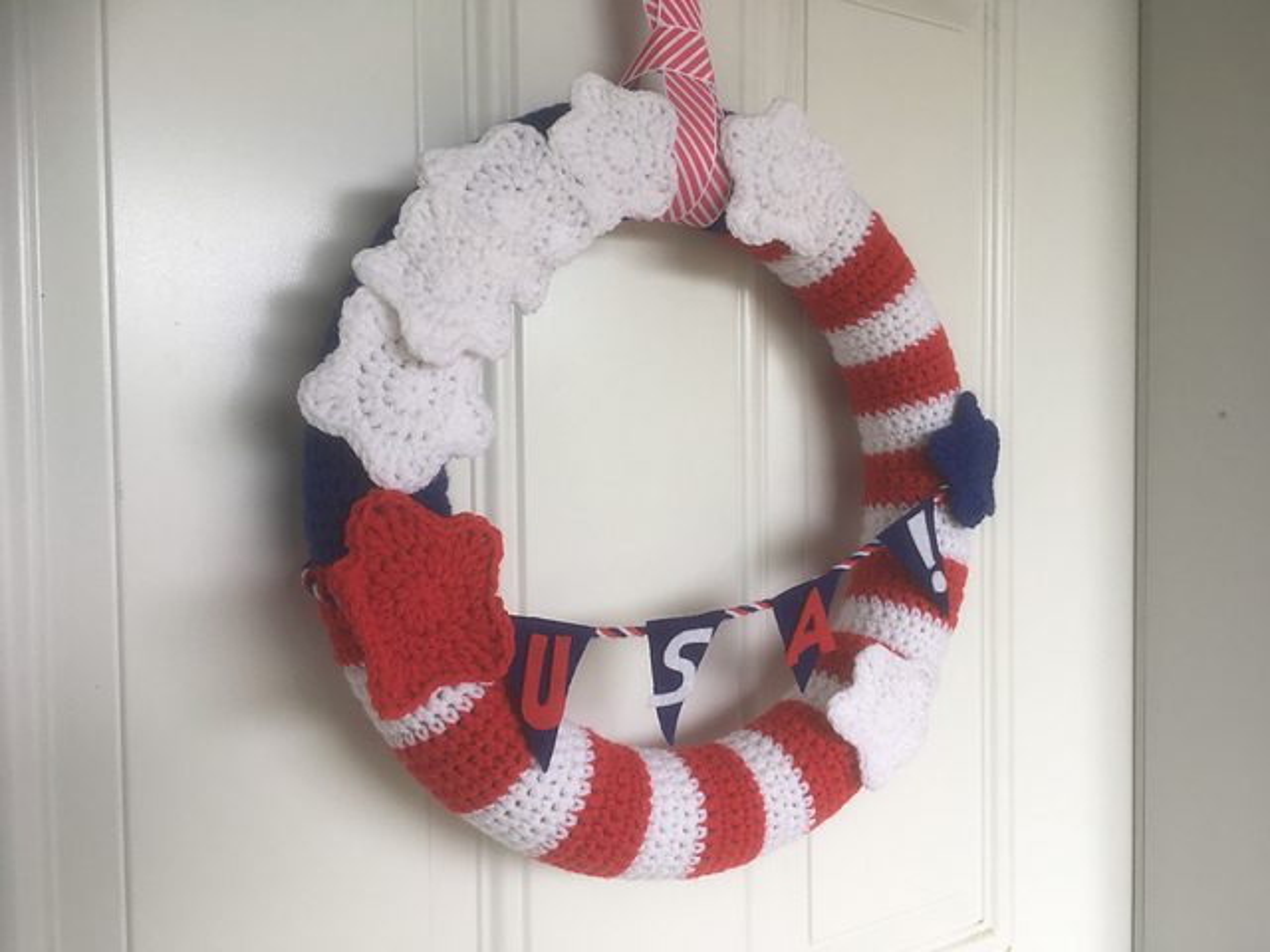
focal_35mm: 29
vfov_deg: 48.2
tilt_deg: -1.4
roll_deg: +1.5
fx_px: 1064
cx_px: 635
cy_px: 476
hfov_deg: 61.7
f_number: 2.2
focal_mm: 4.15
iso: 32
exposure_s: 1/120
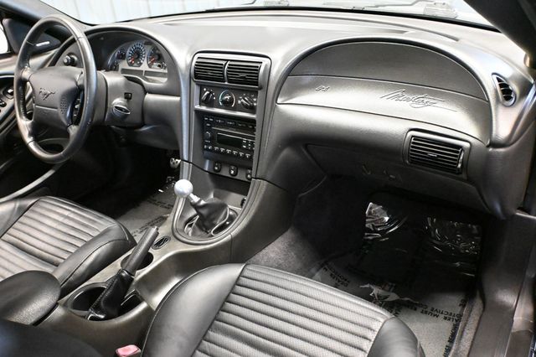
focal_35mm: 31
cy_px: 178
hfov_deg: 60.7
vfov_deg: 42.6
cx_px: 268
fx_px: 458
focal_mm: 20.5
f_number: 3.8
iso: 12800
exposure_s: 1/60
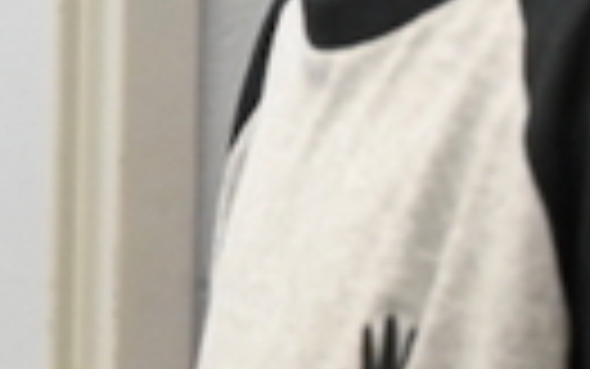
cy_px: 140
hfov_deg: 5.0
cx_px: -1509
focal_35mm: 389
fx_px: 6258
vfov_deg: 3.4
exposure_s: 1/80
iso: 3200
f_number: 4
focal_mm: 49
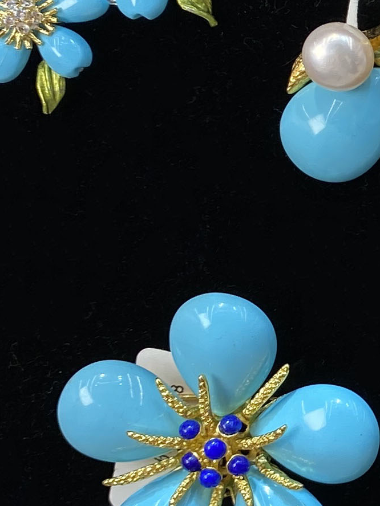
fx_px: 1727
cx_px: 811
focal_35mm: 118
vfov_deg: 16.7
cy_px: 267
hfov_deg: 11.1
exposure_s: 1/122
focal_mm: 4.25
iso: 32
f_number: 1.8
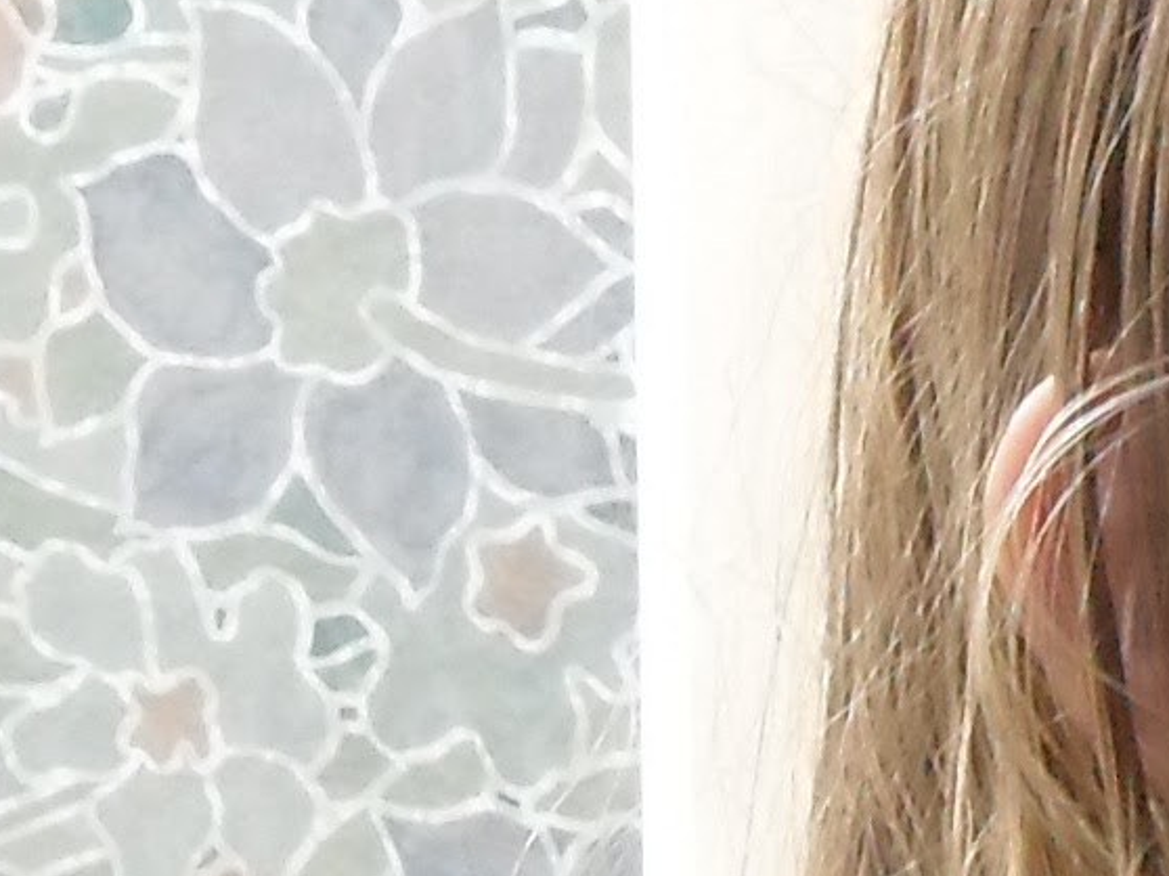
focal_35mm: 412
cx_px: -92
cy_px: 1396
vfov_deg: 3.6
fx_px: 13907
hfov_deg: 4.8
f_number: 5.6
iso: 320
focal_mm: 11.2
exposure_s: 1/60
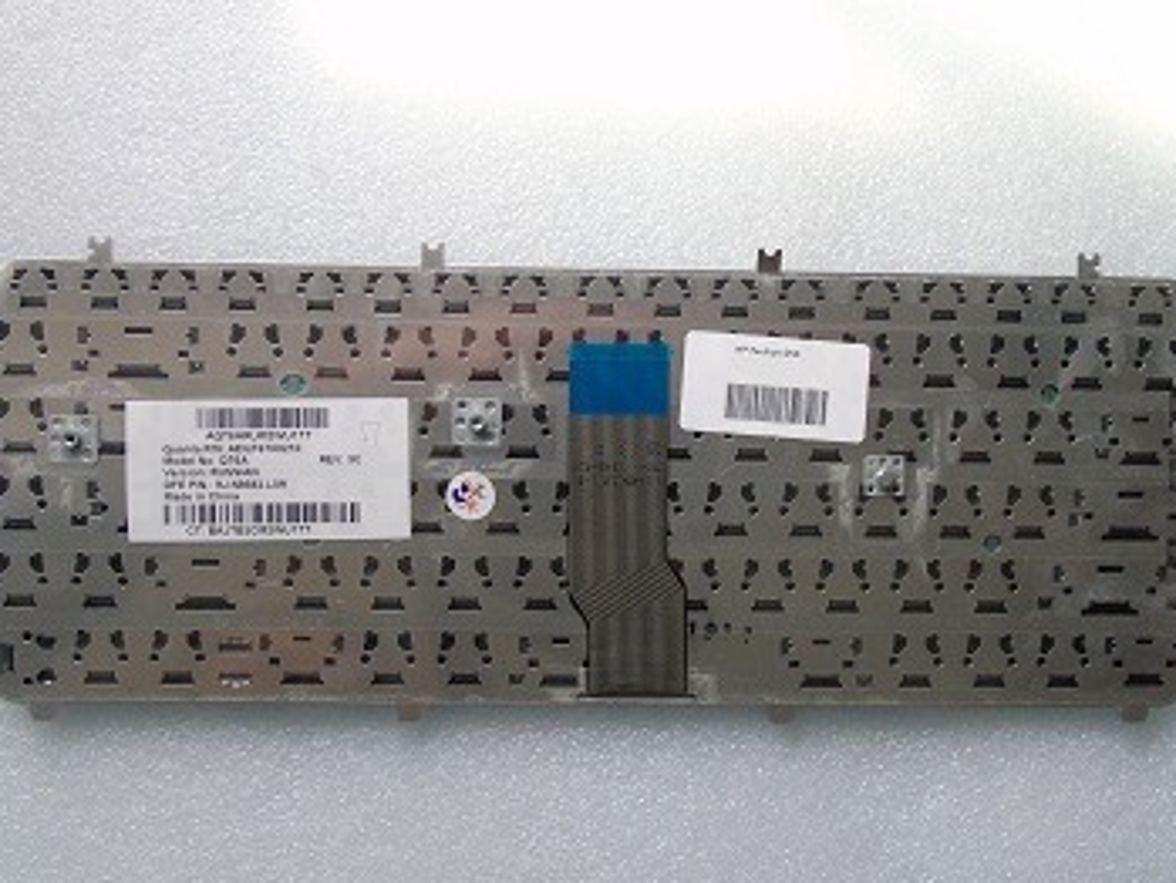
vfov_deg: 36.8
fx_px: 1325
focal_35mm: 39
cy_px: 479
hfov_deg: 47.8
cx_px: 593
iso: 400
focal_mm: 6.1
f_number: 6.3
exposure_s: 1/40
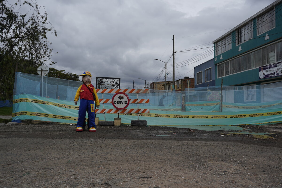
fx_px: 235
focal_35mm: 30
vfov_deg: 43.6
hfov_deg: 61.9
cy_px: 94
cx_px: 141
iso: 200
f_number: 7.1
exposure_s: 1/2000
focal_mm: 30
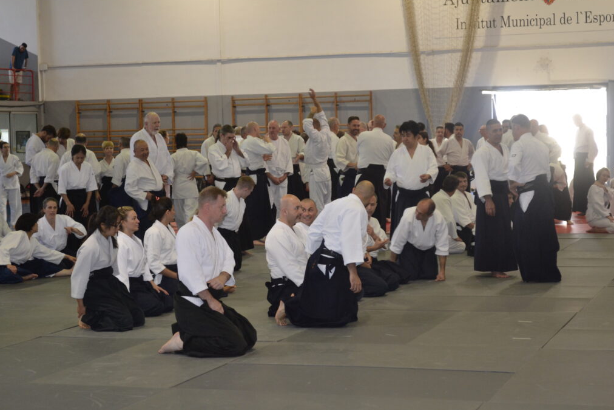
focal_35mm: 84
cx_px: 306
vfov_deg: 16.4
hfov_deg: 24.3
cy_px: 204
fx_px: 1424
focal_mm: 55
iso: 1000
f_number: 5.6
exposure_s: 1/60
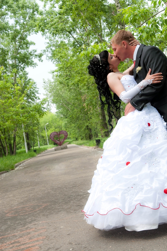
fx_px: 324
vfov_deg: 42.4
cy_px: 126
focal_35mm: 46
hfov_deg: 28.9
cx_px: 84
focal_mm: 31
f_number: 9
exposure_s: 1/200
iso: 400
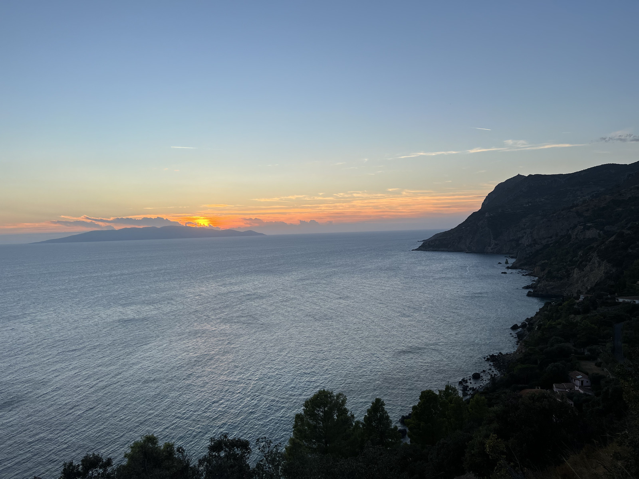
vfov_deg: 53.1
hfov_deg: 67.3
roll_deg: +2.3
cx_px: 320
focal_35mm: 26
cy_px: 240
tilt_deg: -1.1
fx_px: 480
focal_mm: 5.7
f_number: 1.5
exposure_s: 1/991
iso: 50
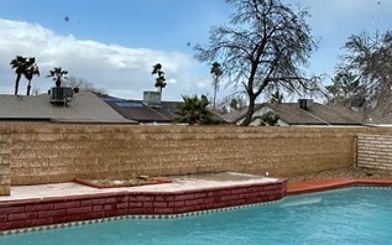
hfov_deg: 41.4
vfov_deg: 26.9
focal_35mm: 48
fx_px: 513
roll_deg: -1.9
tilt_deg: +0.3
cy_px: 114
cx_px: 252
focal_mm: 2.22
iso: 40
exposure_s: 1/1637
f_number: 2.2
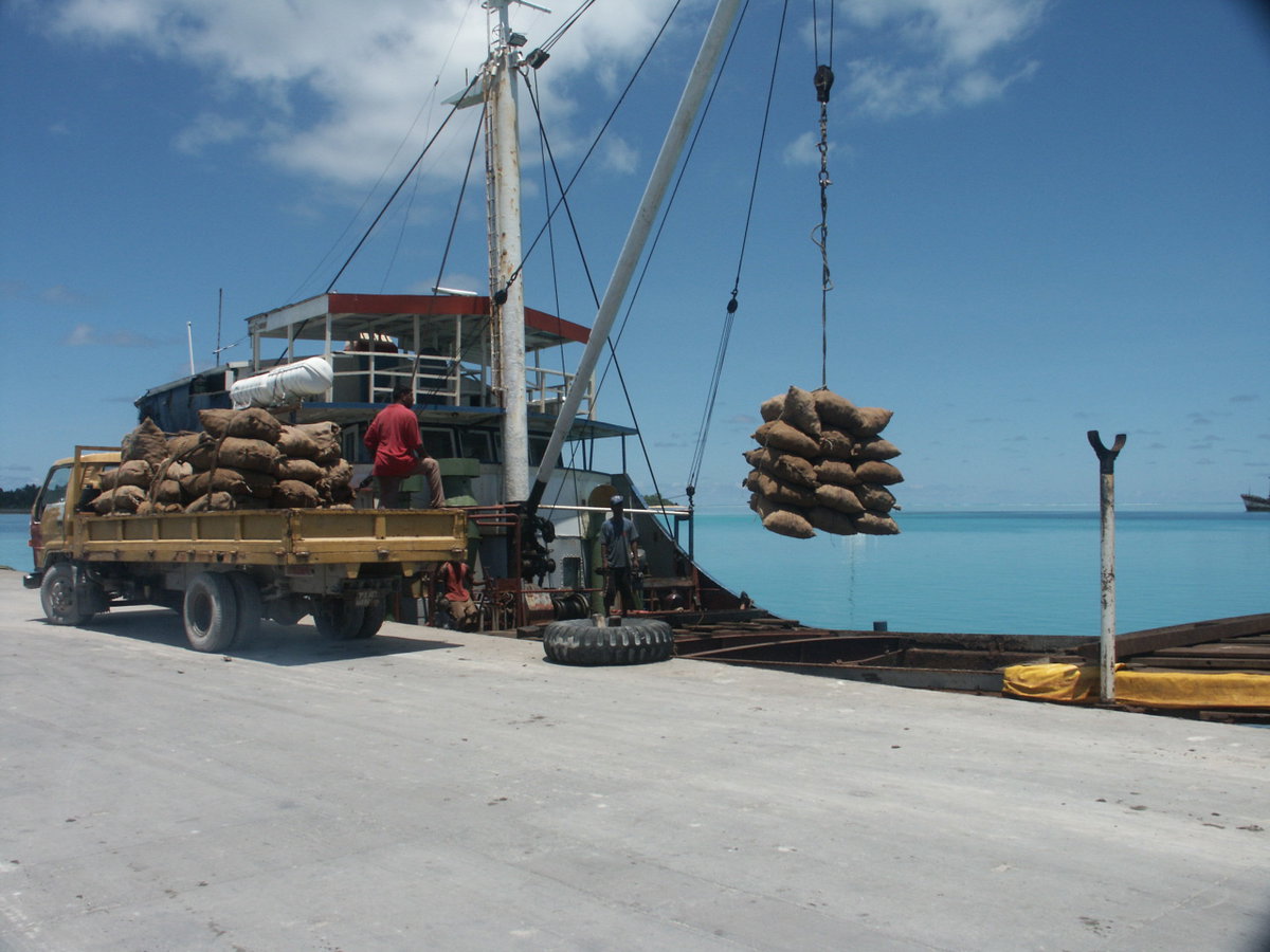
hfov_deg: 56.8
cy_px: 476
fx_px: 1174
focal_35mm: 32
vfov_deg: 44.2
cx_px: 635
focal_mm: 8.38
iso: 100
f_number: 5.6
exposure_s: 1/1000
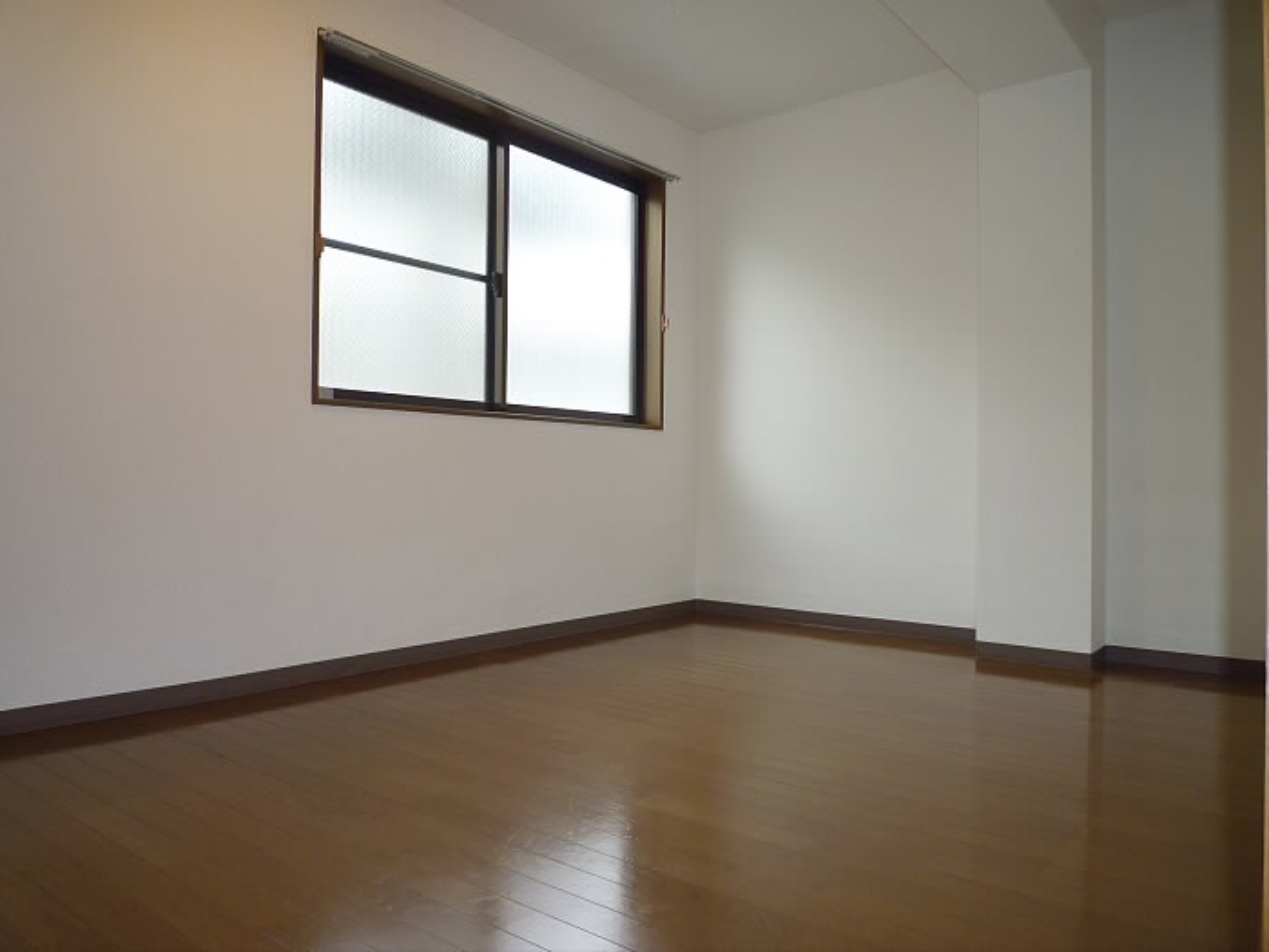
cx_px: 634
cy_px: 476
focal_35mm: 25
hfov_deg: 69.4
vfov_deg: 54.9
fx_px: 916
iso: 100
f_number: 2.8
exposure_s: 1/125
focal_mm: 4.4
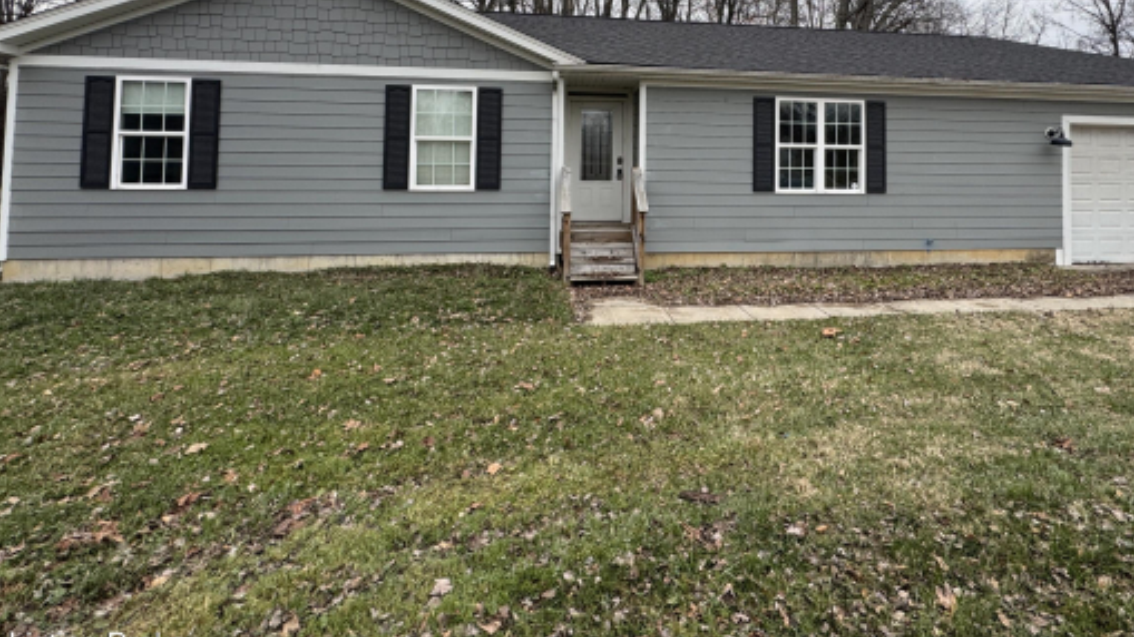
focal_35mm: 20
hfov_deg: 86.1
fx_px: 601
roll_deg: -0.4
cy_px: 138
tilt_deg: +4.0
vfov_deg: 52.6
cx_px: 647
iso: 50
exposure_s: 1/99
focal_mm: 2.22
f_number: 2.2
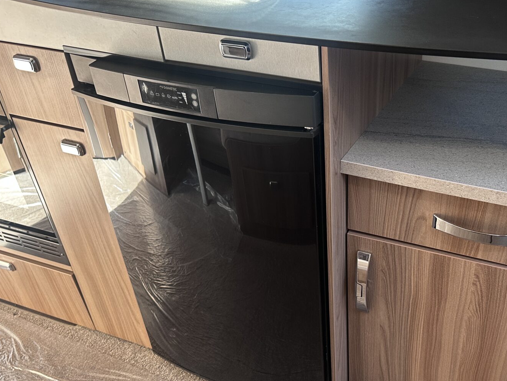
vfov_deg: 38.4
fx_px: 542
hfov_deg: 49.2
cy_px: 240
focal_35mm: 37
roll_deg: +1.3
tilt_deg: -37.0
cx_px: 343
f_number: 1.78
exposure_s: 1/121
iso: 200
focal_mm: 6.86
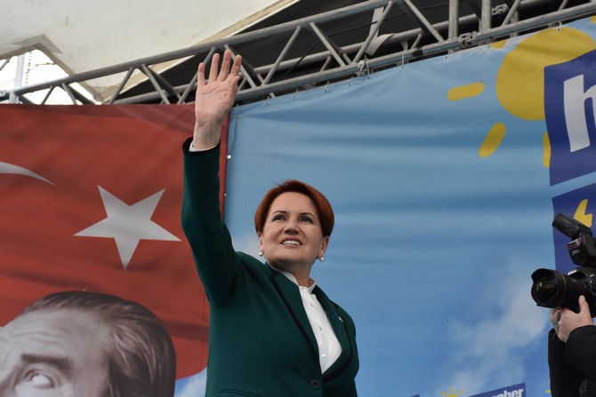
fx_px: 1540
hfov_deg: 21.9
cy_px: 198
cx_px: 298
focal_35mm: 93
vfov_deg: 14.7
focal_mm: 62
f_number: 10
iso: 800
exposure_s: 1/320
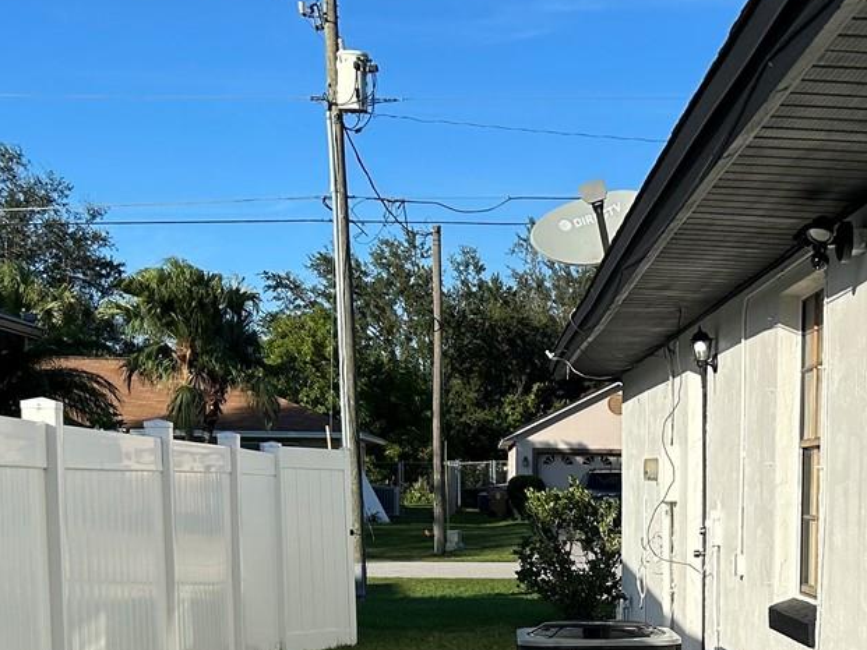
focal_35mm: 67
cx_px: 667
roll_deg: -0.3
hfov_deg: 28.5
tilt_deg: -7.6
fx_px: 1678
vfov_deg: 21.0
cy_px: 682
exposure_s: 1/8000
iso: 50
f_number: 1.5
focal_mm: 5.7
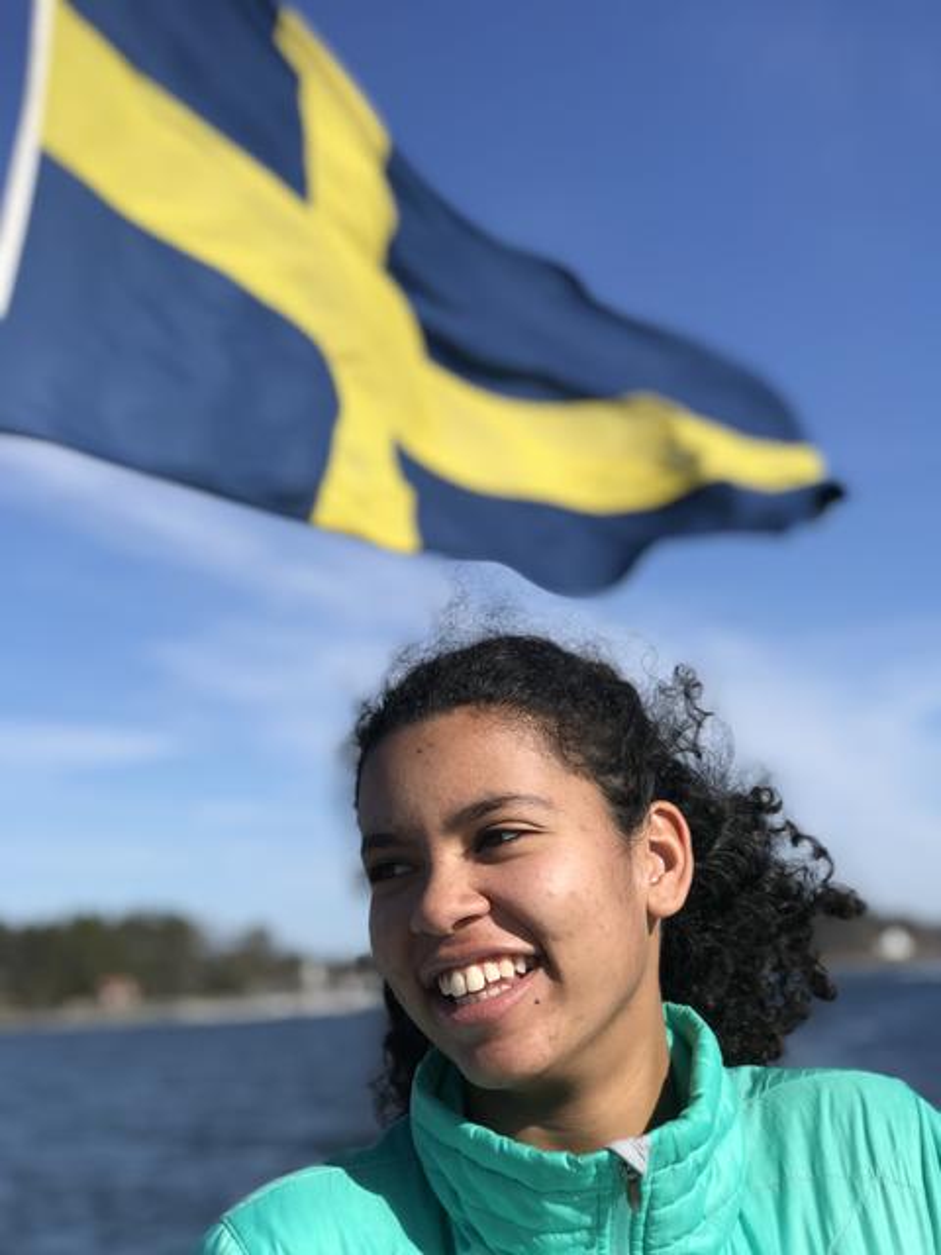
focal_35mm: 57
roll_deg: +3.3
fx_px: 2066
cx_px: 470
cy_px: 628
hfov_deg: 25.7
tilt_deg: +9.1
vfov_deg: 33.8
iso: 20
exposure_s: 1/1259
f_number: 2.8
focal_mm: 6.6
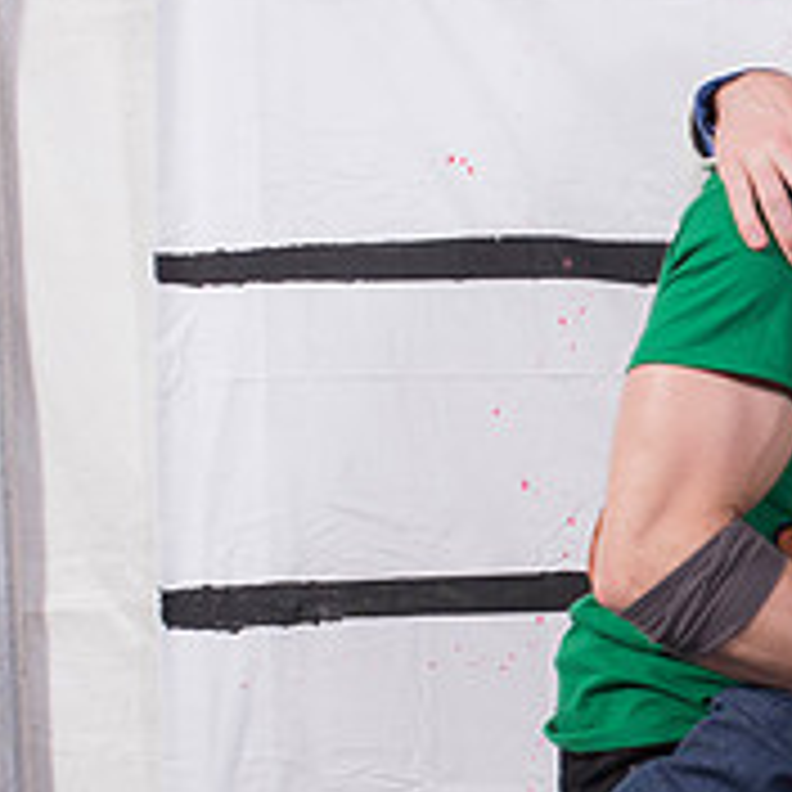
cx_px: 1246
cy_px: 464
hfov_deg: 10.7
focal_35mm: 157
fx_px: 4064
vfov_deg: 11.1
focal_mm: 50
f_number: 10
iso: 640
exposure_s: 1/100
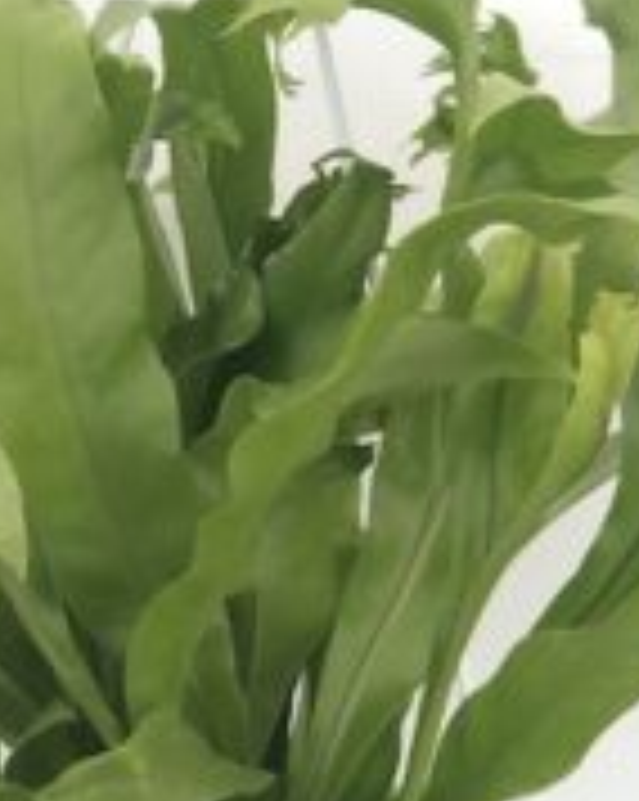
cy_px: 605
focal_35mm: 152
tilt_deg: -9.5
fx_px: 3599
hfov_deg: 10.1
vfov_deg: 12.7
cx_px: 234
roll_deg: -1.2
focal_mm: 6
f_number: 2.4
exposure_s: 1/60
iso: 20
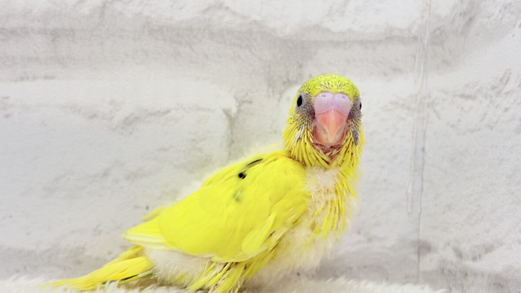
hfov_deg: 36.6
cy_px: 164
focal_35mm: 57
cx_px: 261
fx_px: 787
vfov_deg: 21.1
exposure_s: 1/100
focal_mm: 5.96
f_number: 1.6
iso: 80
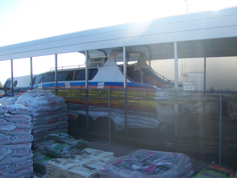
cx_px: 118
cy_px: 89
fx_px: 247
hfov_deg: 51.3
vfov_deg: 39.7
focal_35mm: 36
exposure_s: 1/500
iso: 80
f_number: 2.8
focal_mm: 6
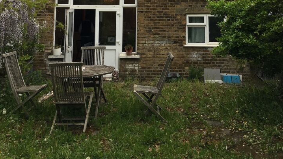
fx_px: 323
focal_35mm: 43
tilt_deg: +7.1
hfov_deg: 47.4
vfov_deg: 24.9
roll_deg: -0.1
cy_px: -33
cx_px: 143
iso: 25
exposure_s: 1/200
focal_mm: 4.15
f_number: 2.2
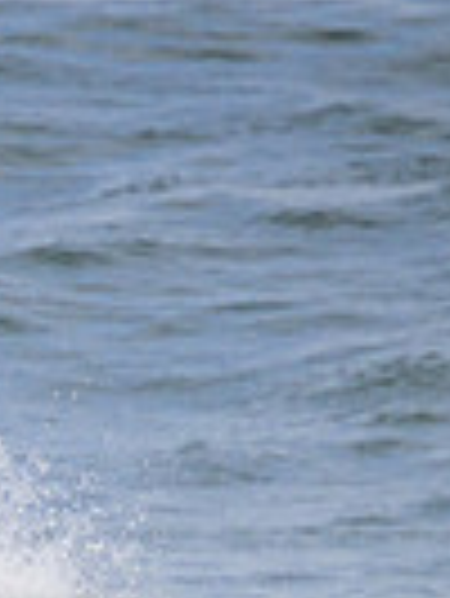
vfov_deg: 0.6
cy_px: 645
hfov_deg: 0.4
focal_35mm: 3352
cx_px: -778
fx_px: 58007
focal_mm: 800
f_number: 11
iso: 720
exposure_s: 1/2000
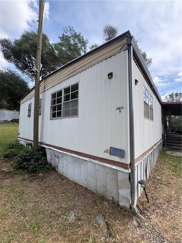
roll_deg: -0.6
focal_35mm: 14
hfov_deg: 85.7
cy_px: 122
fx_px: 98
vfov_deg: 102.1
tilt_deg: +4.2
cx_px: 91
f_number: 2.2
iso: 40
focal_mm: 2.22
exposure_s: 1/453
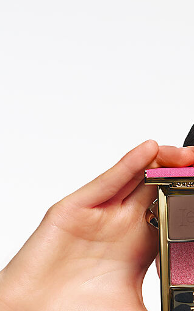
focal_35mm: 214
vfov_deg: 9.6
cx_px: 348
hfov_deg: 6.0
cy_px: 427
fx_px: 1811
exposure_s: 1/125
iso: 200
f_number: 11
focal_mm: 80
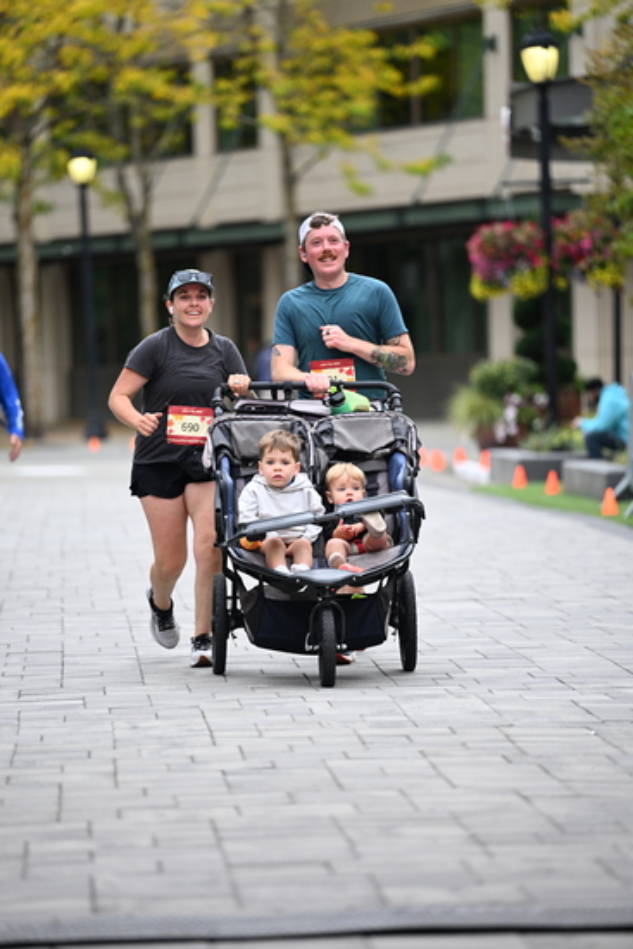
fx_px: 4744
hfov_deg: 7.6
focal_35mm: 180
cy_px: 474
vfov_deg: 11.4
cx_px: 316
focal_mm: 180
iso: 640
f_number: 2.8
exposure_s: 1/2000
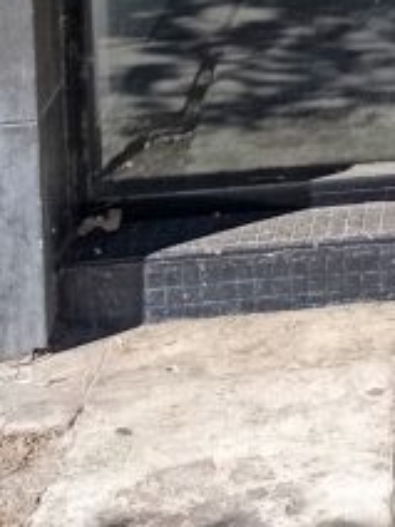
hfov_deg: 10.5
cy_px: -577
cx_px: 732
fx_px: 2008
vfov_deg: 12.8
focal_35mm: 132
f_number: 1.8
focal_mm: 4.27
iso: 100
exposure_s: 1/201
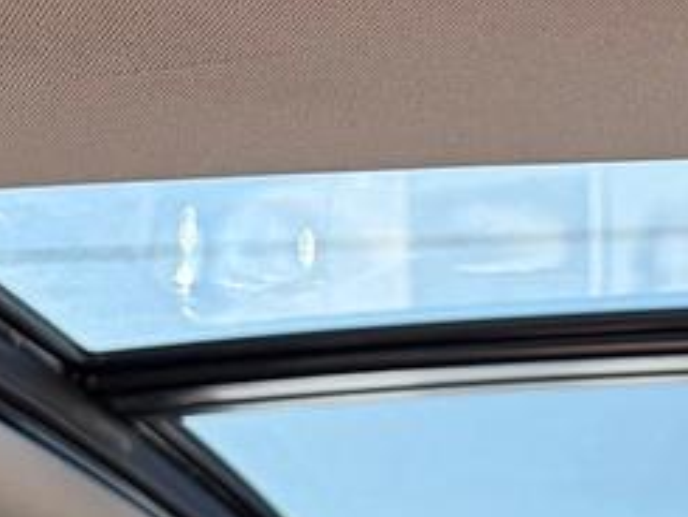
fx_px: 2704
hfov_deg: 14.2
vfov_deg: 10.9
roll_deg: +1.2
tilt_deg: +11.2
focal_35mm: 136
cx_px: 739
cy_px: 396
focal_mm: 5.96
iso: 50
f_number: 1.6
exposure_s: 1/246
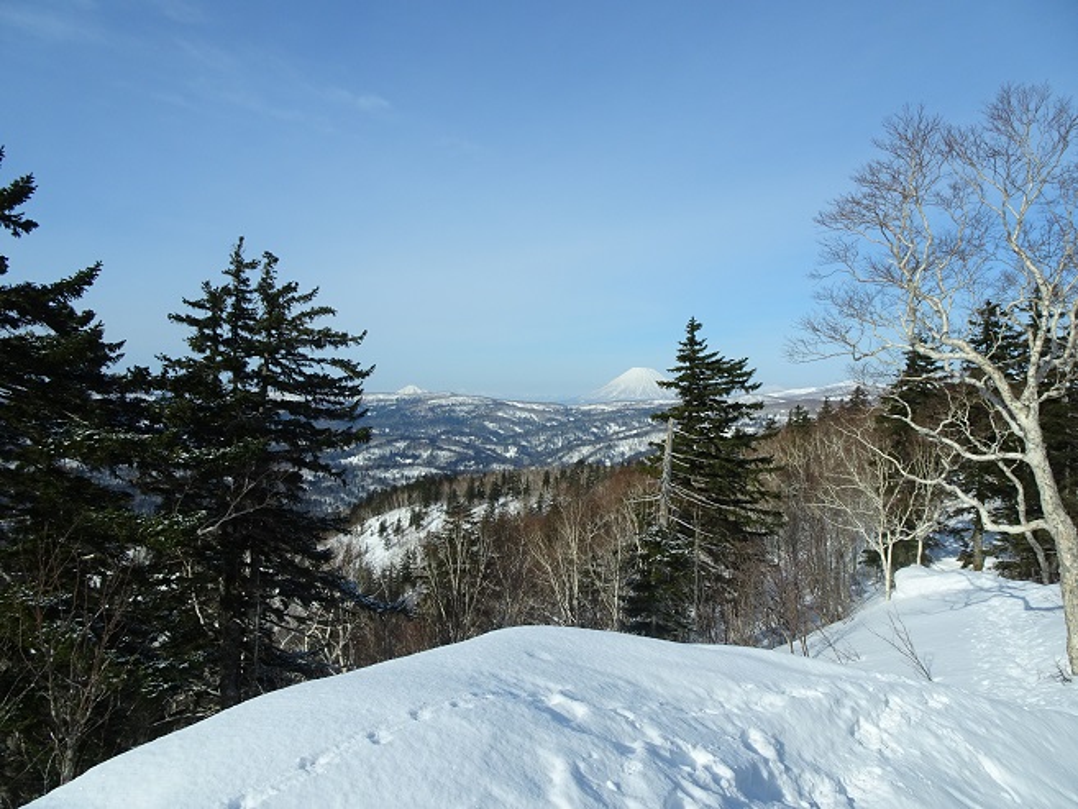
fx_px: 748
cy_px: 404
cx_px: 539
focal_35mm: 24
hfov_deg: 71.6
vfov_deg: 56.8
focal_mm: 4.1
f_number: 3.5
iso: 80
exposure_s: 1/1250
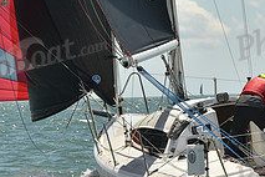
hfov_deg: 3.8
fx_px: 4004
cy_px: 110
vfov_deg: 2.5
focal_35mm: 544
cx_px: 173
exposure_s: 1/800
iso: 320
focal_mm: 200
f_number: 11
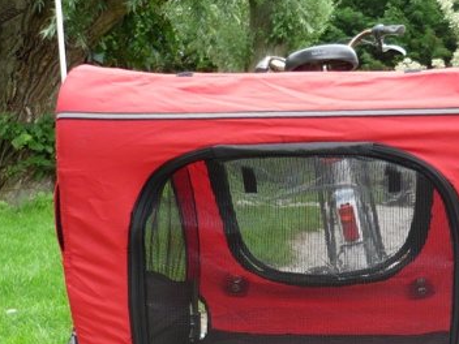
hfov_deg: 31.8
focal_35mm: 60
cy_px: 306
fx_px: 796
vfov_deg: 23.8
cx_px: 321
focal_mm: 5.5
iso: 100
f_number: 2.8
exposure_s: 1/160
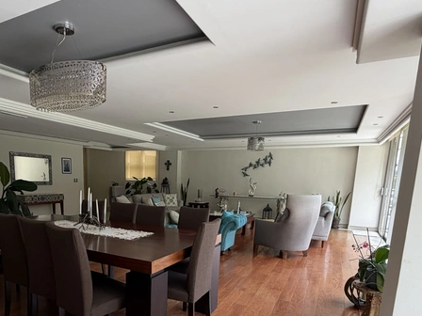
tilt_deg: -9.7
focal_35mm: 25
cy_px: 231
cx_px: 167
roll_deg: -0.7
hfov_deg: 68.6
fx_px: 305
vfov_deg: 52.8
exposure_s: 1/121
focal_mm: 2.22
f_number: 2.2
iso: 125
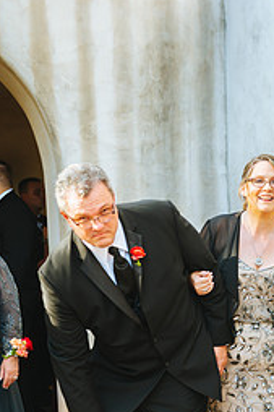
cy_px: 358
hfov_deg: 15.9
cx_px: 239
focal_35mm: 85
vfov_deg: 23.4
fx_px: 972
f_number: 2.8
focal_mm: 48
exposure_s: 1/500
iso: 320
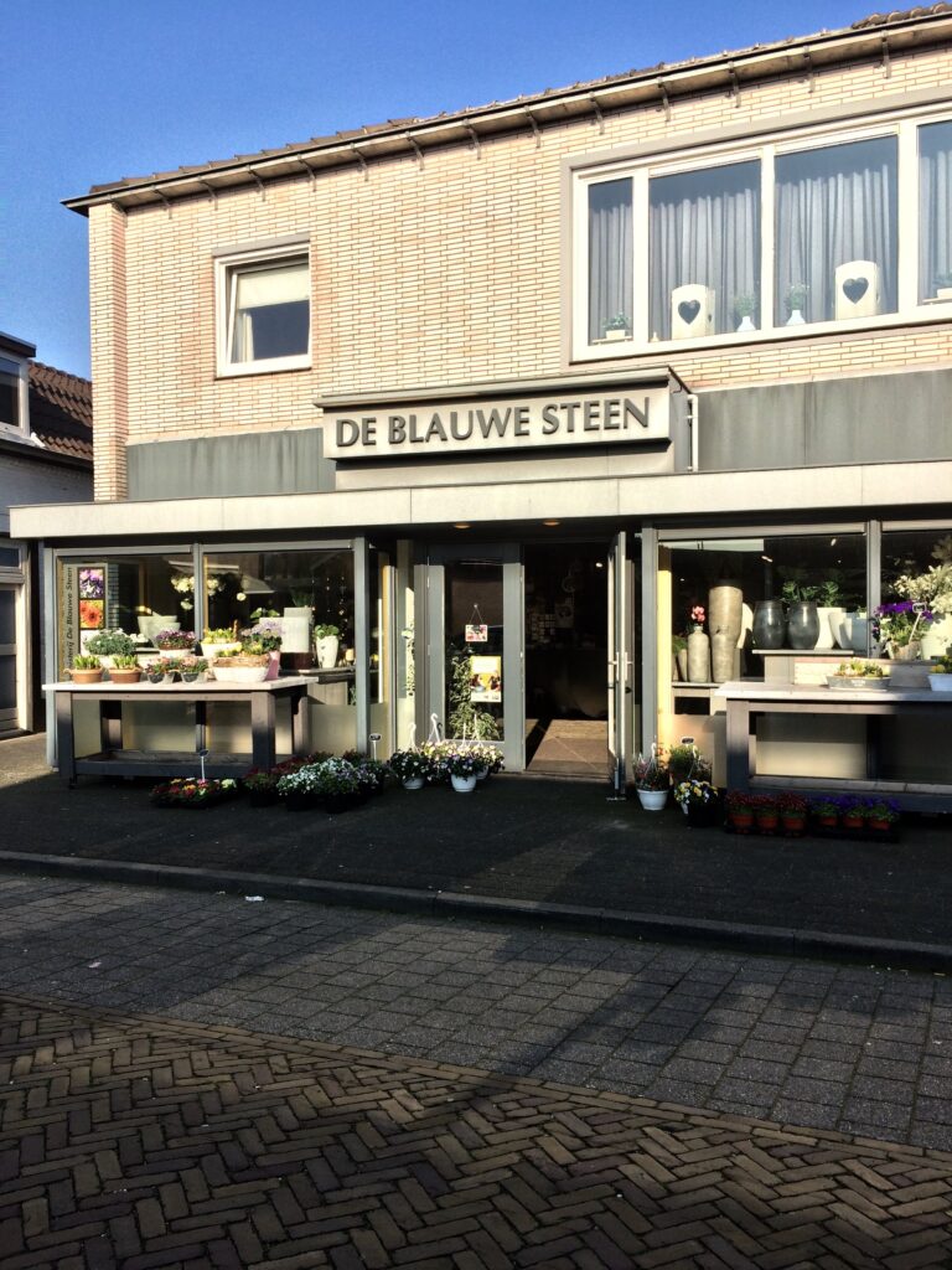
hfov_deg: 48.2
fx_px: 1063
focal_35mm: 29
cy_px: 635
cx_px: 476
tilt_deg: +2.4
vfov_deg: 61.7
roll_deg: -0.6
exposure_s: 1/912
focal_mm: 4.15
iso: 32
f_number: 2.2
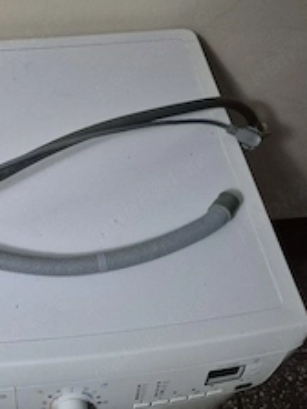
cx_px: 46
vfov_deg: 45.7
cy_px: 217
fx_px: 485
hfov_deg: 33.7
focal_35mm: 41
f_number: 1.8
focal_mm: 5.4
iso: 1600
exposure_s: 1/100
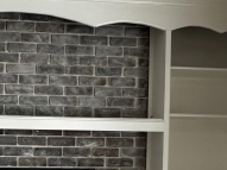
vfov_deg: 28.7
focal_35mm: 49
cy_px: 147
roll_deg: -0.2
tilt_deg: -1.9
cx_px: 21
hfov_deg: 36.4
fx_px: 321
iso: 320
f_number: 2.2
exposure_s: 1/60
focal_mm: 2.22
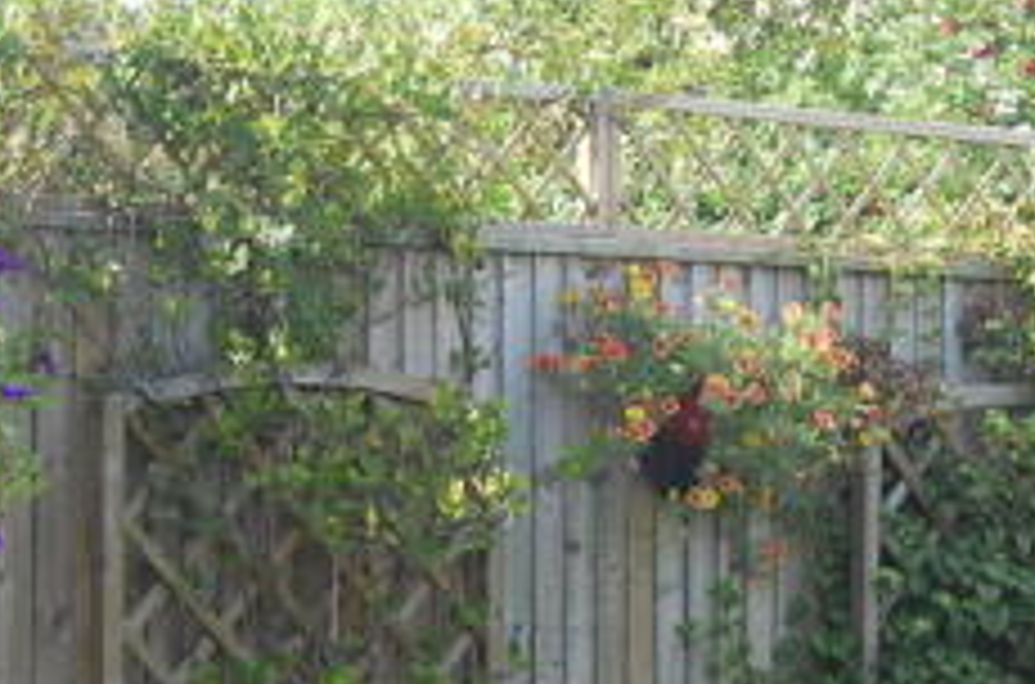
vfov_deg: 9.9
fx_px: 3928
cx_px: 760
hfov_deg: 15.0
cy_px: 632
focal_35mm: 137
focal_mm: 32
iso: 200
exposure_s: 1/100
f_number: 5
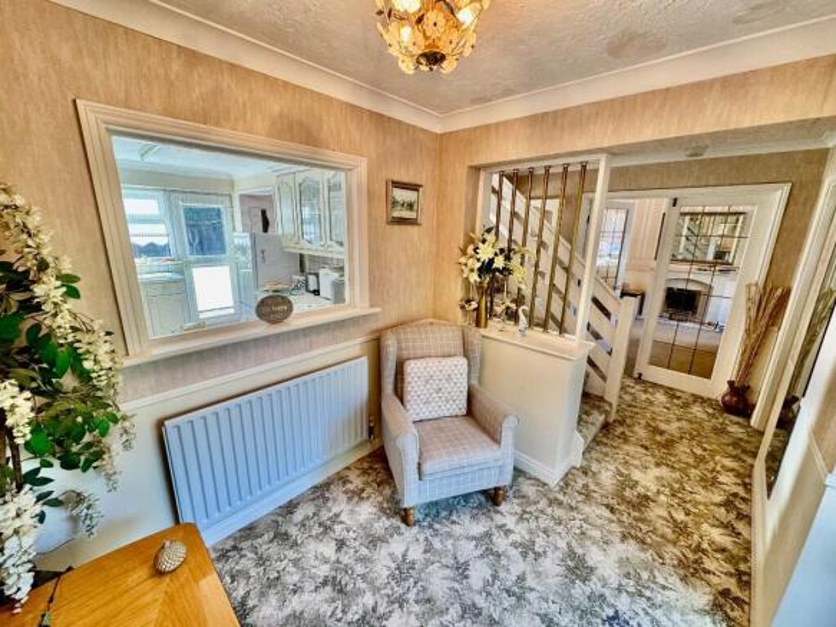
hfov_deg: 102.1
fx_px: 338
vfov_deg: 85.7
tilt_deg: -16.1
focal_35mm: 14
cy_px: 314
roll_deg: -1.6
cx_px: 418
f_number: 2.2
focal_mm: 2.22
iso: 125
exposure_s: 1/100
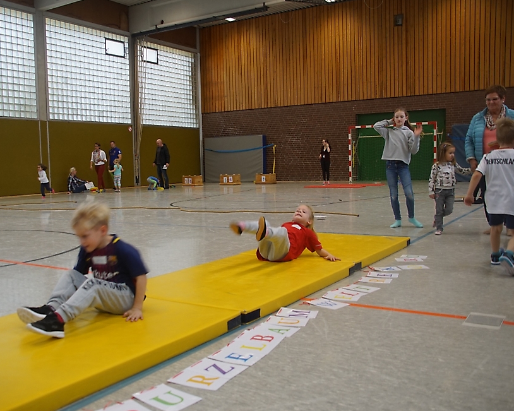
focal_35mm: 38
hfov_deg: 47.8
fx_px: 578
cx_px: 218
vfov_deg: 39.2
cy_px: 206
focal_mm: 22
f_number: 4
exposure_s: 1/60
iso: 500
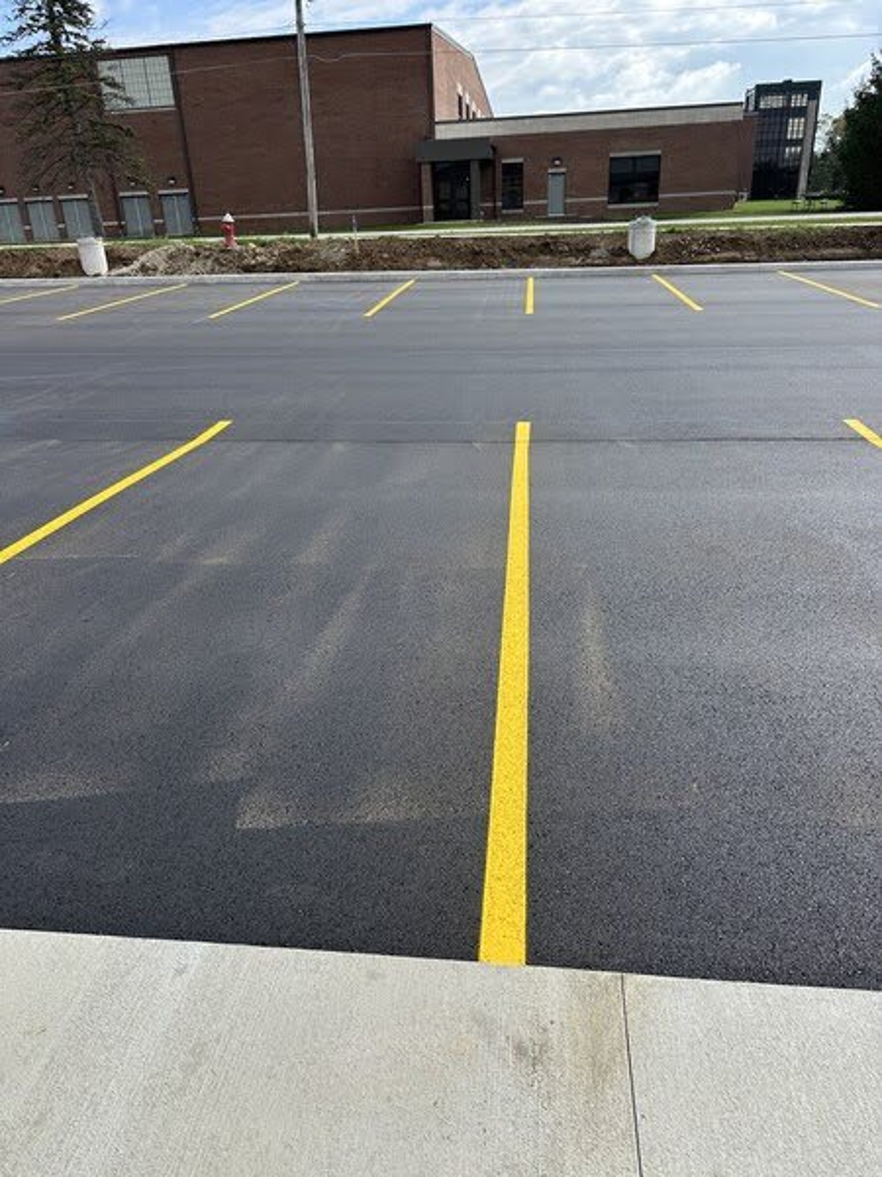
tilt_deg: -25.4
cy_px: 588
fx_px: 815
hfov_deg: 56.8
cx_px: 441
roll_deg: +2.2
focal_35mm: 24
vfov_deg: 71.6
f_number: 1.78
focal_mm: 6.86
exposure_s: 1/3058
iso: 80
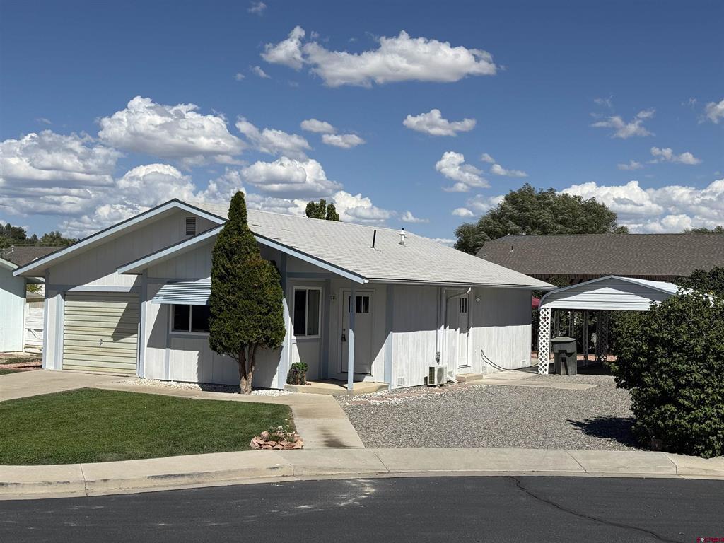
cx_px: 362
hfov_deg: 39.7
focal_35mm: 48
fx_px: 1004
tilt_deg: +0.8
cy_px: 272
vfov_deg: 30.3
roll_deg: -0.8
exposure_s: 1/9901
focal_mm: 6.76
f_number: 1.78
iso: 64
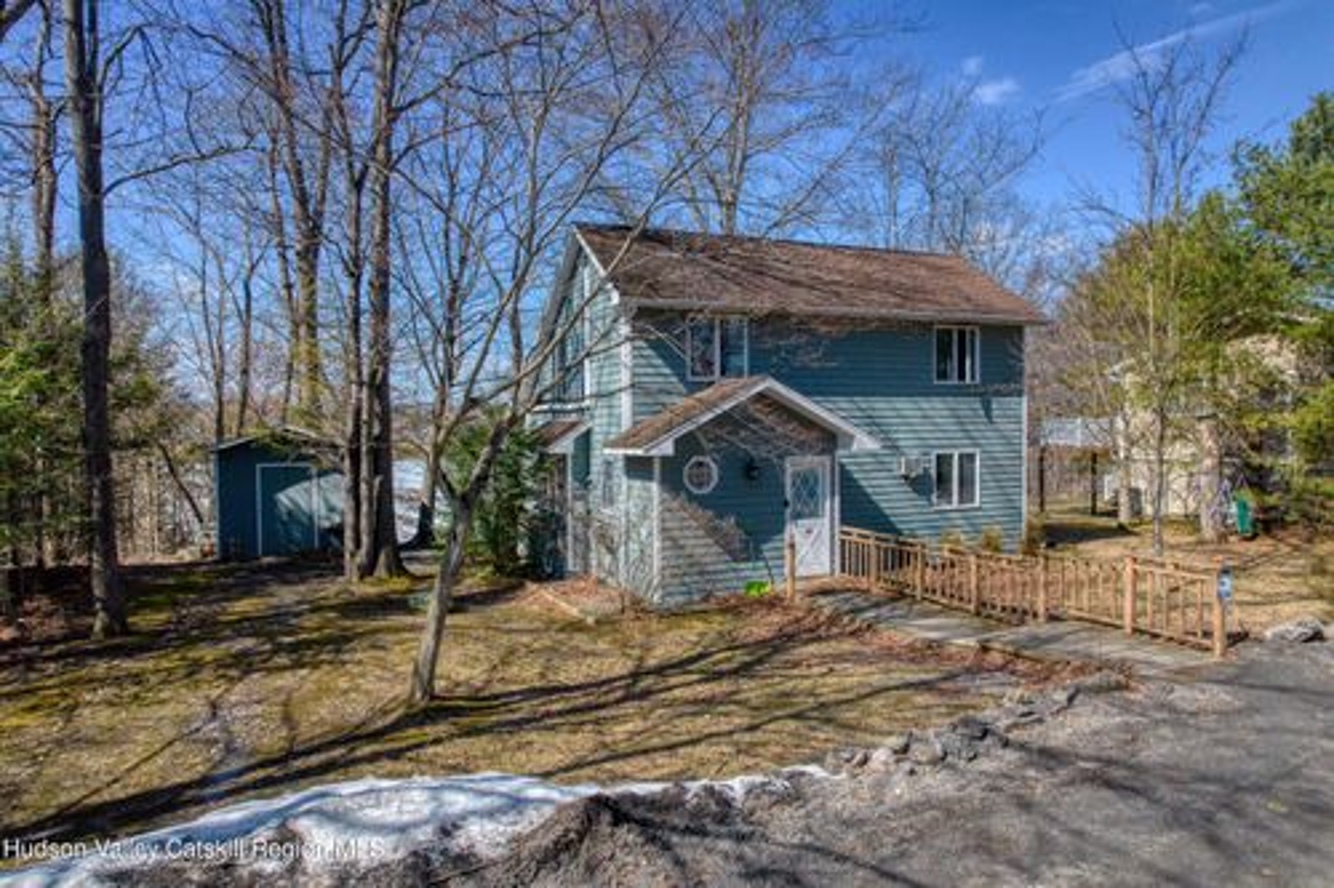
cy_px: 444
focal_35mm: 22
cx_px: 667
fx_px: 815
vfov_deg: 57.2
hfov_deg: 78.6
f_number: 2.8
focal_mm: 8.38
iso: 550
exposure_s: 1/1600
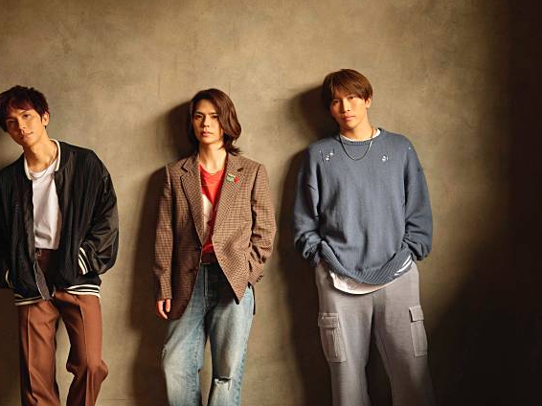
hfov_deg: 25.6
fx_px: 1189
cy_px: 213
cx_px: 313
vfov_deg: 19.4
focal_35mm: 76
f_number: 4
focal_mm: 54.1
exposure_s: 1/60
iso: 1600
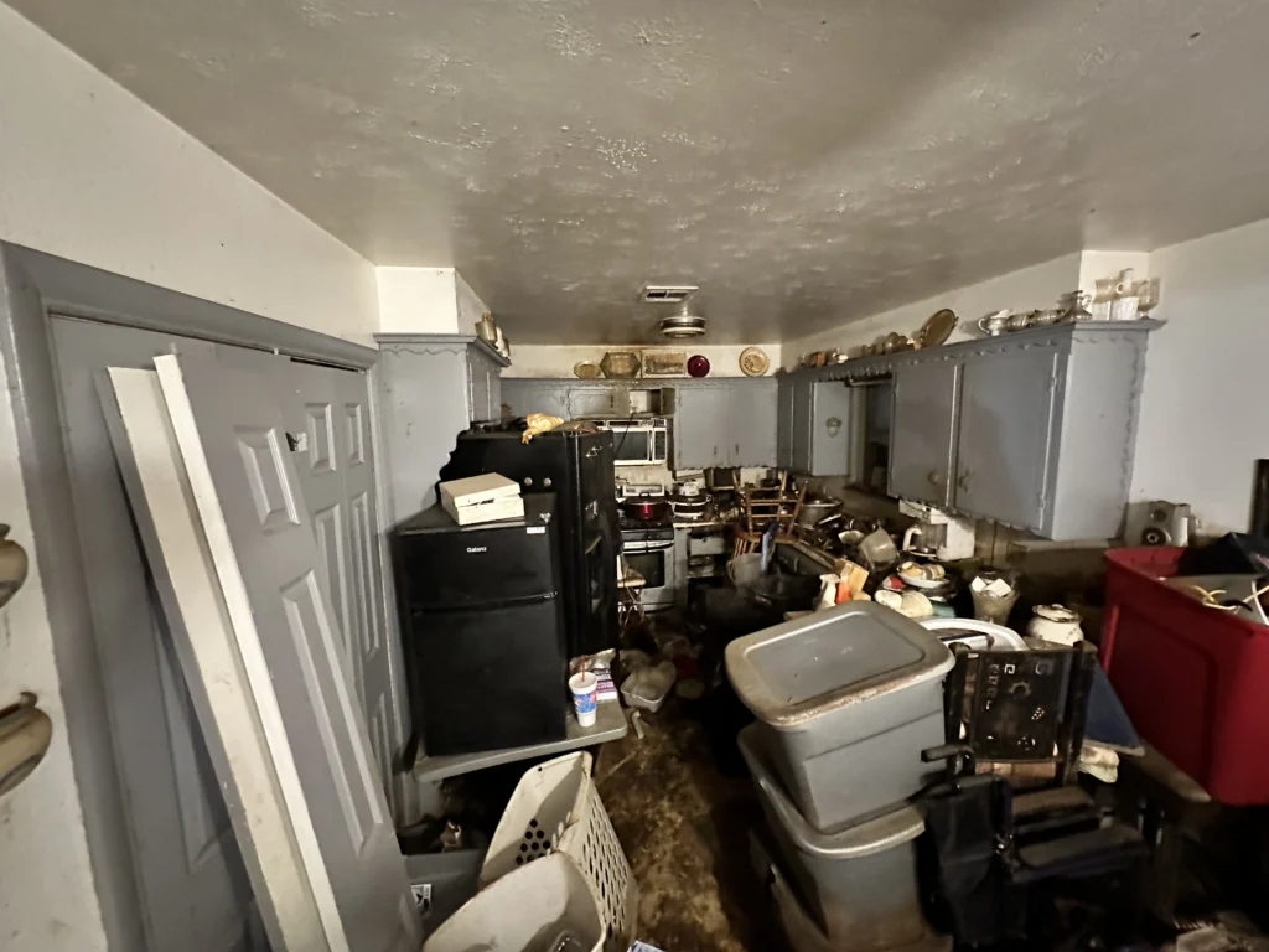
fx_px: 513
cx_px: 634
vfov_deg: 85.7
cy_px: 476
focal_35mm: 14
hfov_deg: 102.1
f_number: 2.2
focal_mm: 2.22
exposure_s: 1/30
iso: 1250
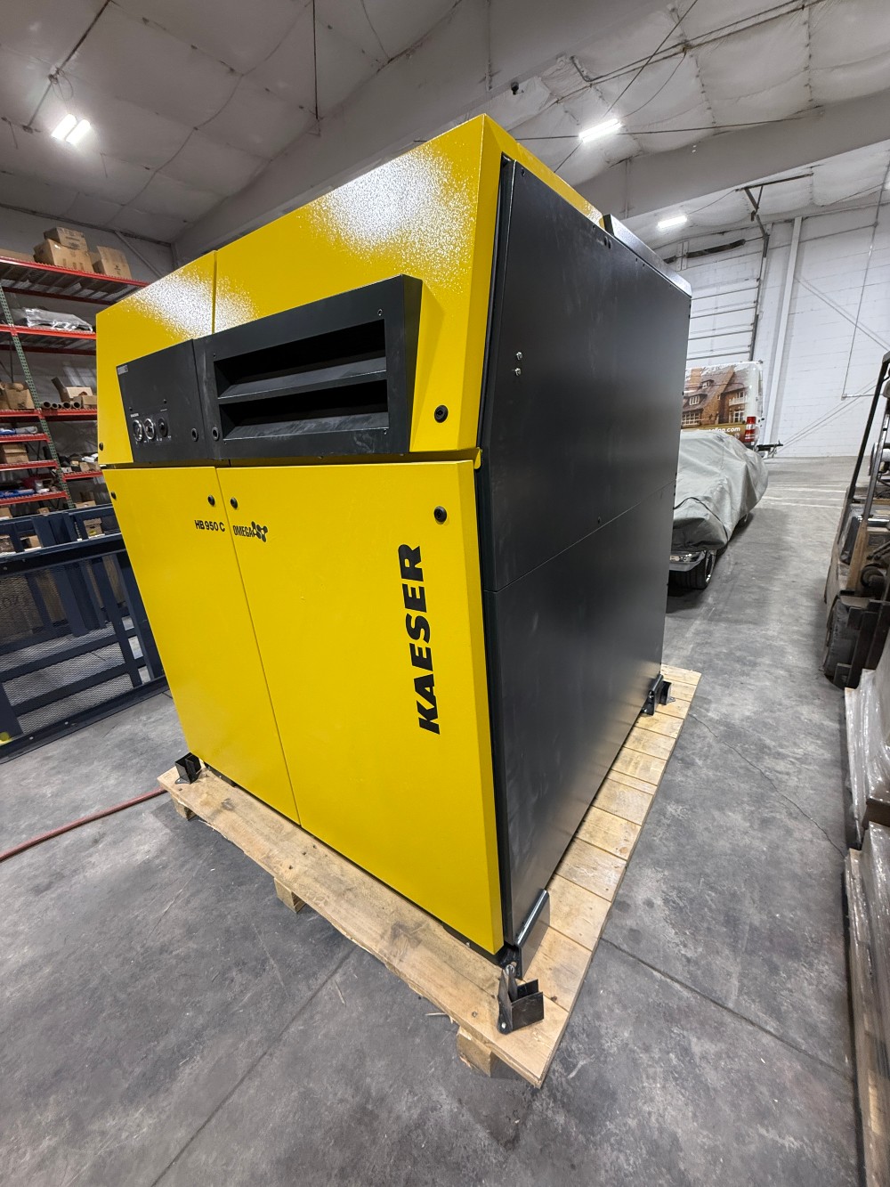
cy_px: 594
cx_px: 445
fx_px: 480
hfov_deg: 85.7
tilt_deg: -18.9
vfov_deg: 102.1
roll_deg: +3.9
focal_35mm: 14
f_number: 2.2
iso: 200
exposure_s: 1/60
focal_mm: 2.22
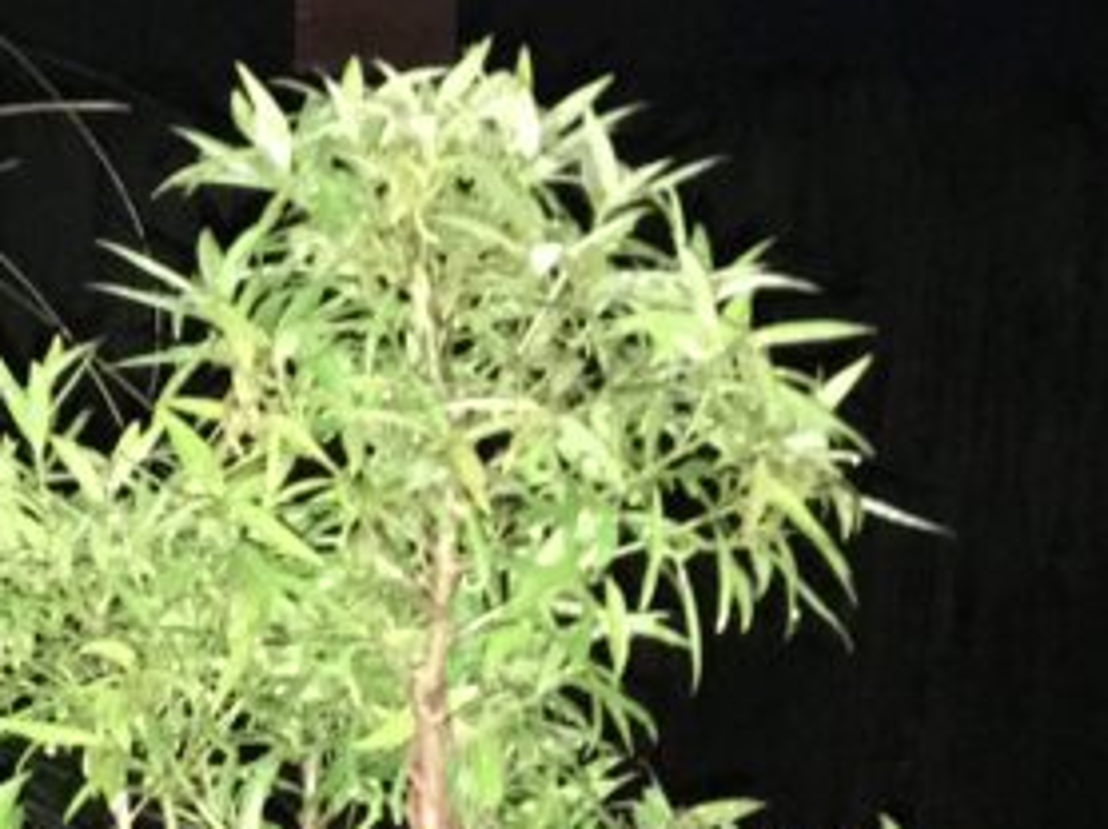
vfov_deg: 13.6
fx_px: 3422
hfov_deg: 17.6
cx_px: -191
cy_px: 889
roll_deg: -1.1
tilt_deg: -5.8
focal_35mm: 107
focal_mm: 4.15
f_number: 2.2
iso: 500
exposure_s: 1/16
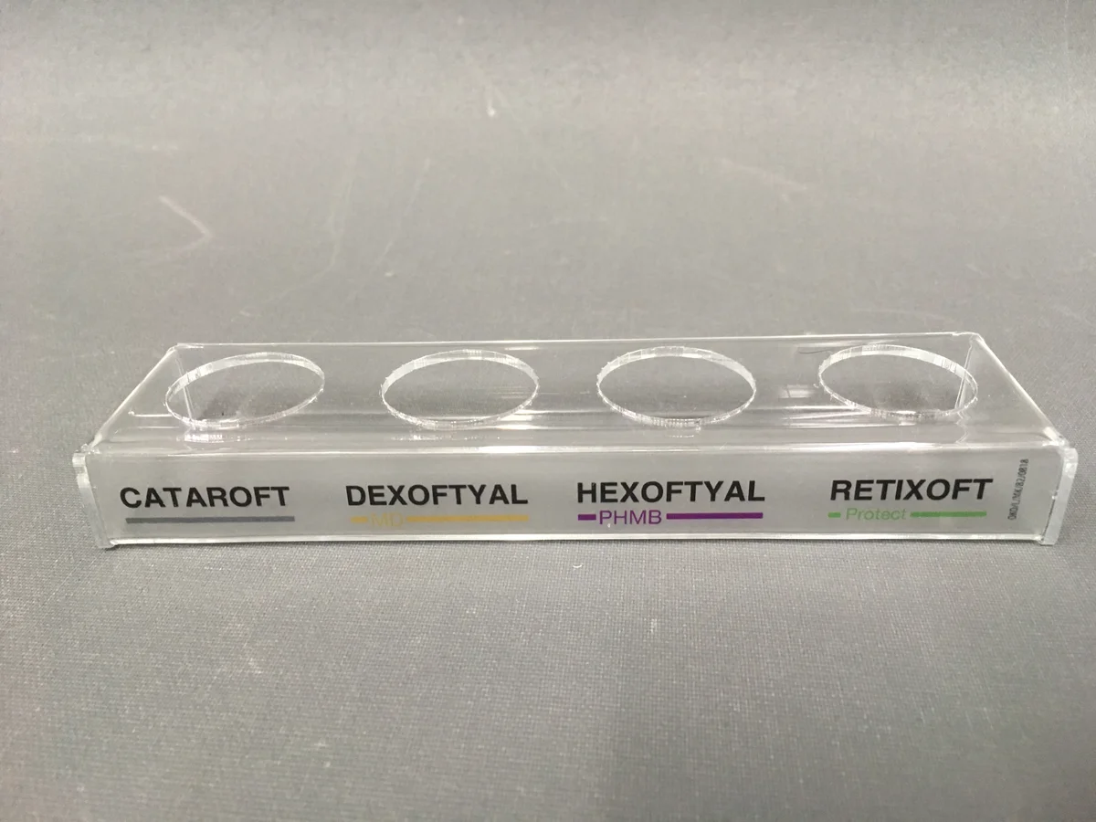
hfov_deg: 61.7
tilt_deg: -27.4
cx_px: 548
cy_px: 411
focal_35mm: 29
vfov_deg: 48.2
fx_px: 918
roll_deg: -0.4
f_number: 2.2
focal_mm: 4.15
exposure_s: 1/33
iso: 160
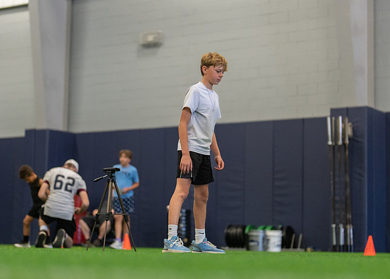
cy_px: 150
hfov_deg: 23.9
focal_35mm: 83
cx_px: 191
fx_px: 920
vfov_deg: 17.2
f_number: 1.2
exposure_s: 1/1000
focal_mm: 50
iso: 1250
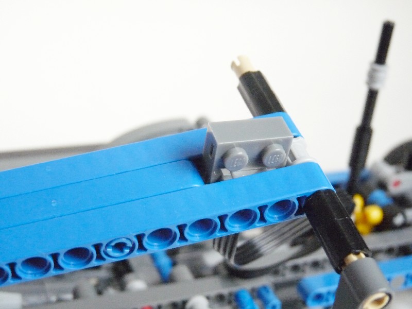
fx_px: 726
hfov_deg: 31.7
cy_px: 154
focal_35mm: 61
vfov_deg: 24.0
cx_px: 206
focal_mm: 10.8
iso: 800
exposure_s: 1/60
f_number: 3.2
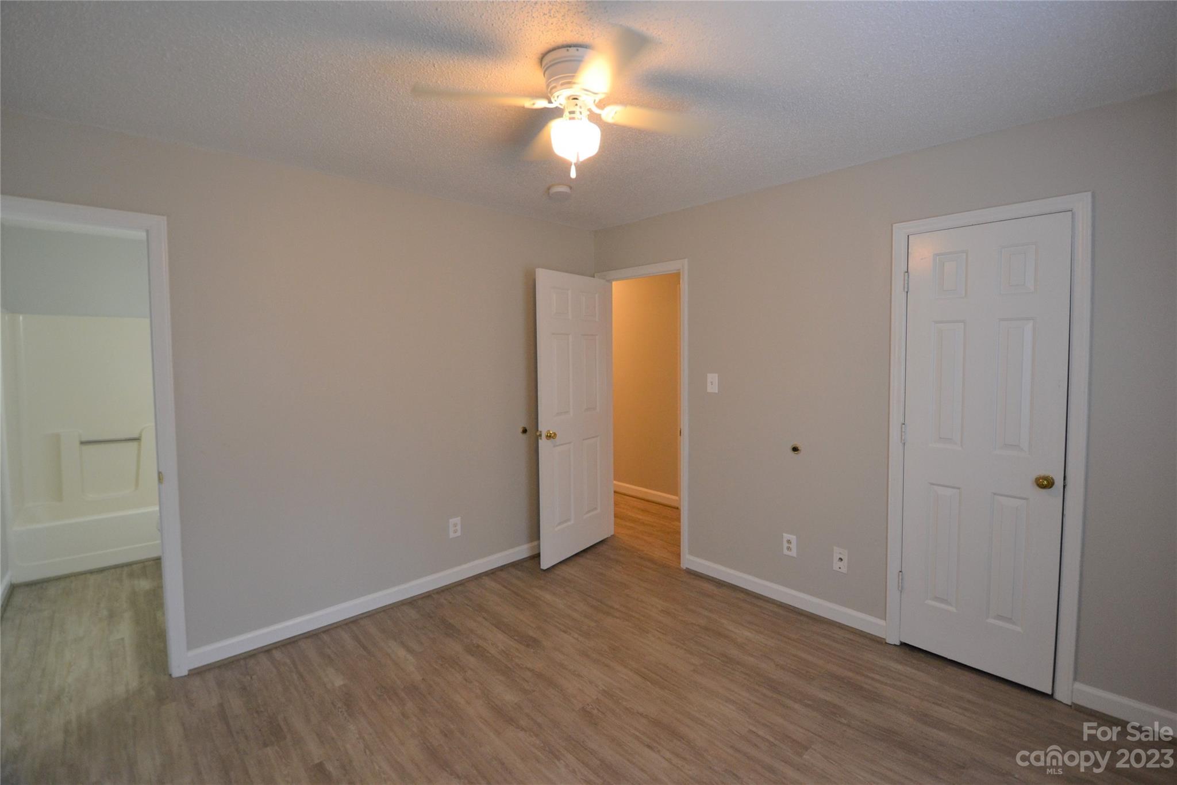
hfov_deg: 100.4
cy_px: 392
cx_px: 588
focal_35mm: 15
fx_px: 490
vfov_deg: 77.3
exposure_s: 1/60
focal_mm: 10
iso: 800
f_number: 3.5
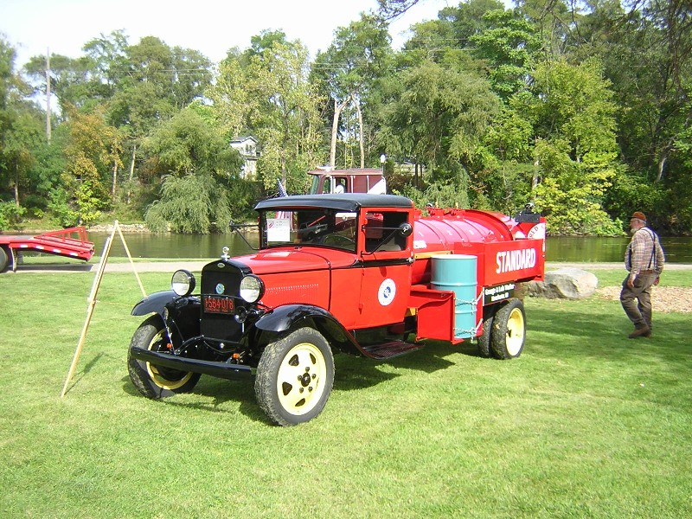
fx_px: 720
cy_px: 260
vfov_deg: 39.7
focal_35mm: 36
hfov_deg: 51.4
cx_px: 346
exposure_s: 1/354
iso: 100
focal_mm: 4.7
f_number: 2.6
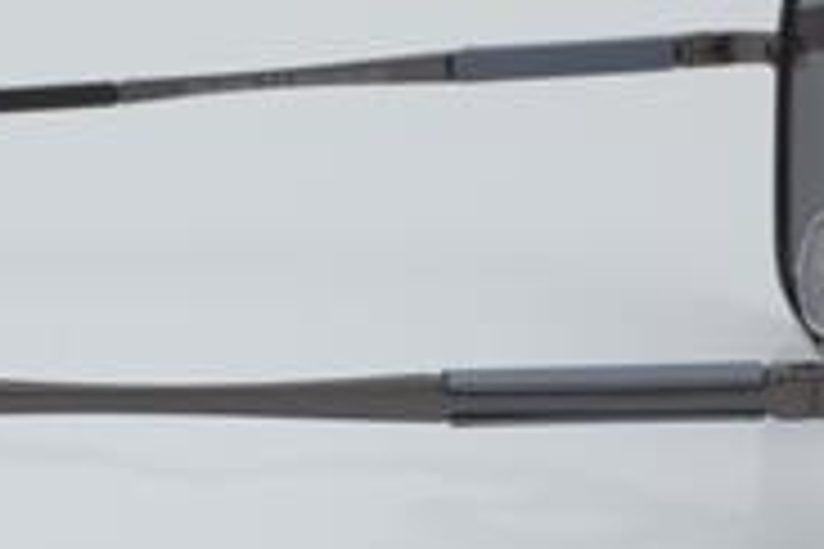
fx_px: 3753
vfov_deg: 8.4
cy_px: 310
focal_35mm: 164
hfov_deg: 12.5
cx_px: 117
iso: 100
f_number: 32
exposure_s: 1/3
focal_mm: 50
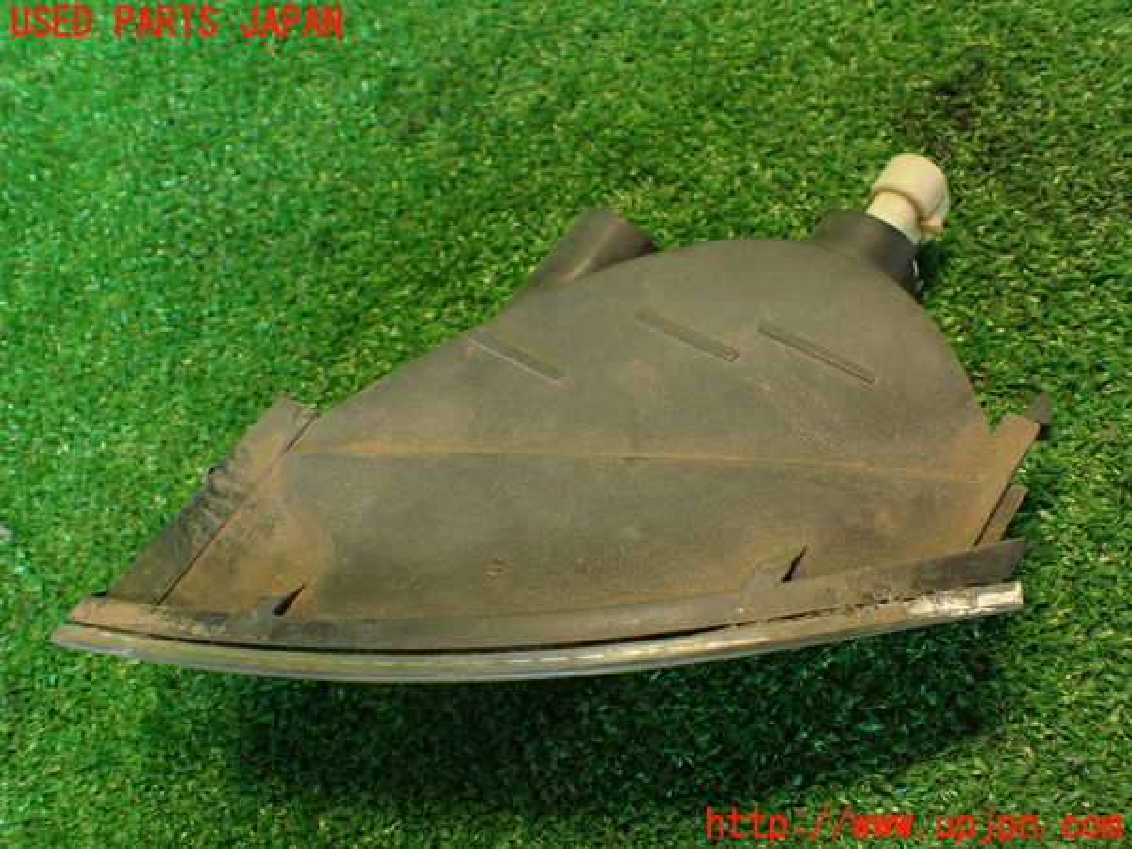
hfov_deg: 56.8
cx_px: 566
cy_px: 424
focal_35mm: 32
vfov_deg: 44.2
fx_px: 1046
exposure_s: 1/30
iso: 320
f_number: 2.4
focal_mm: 5.79
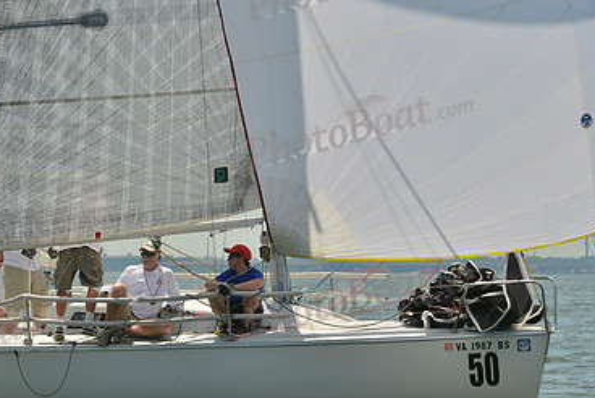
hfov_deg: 6.5
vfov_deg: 4.4
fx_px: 5210
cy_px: 235
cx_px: 163
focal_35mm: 315
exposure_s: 1/1250
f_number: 7.1
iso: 200
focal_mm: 200
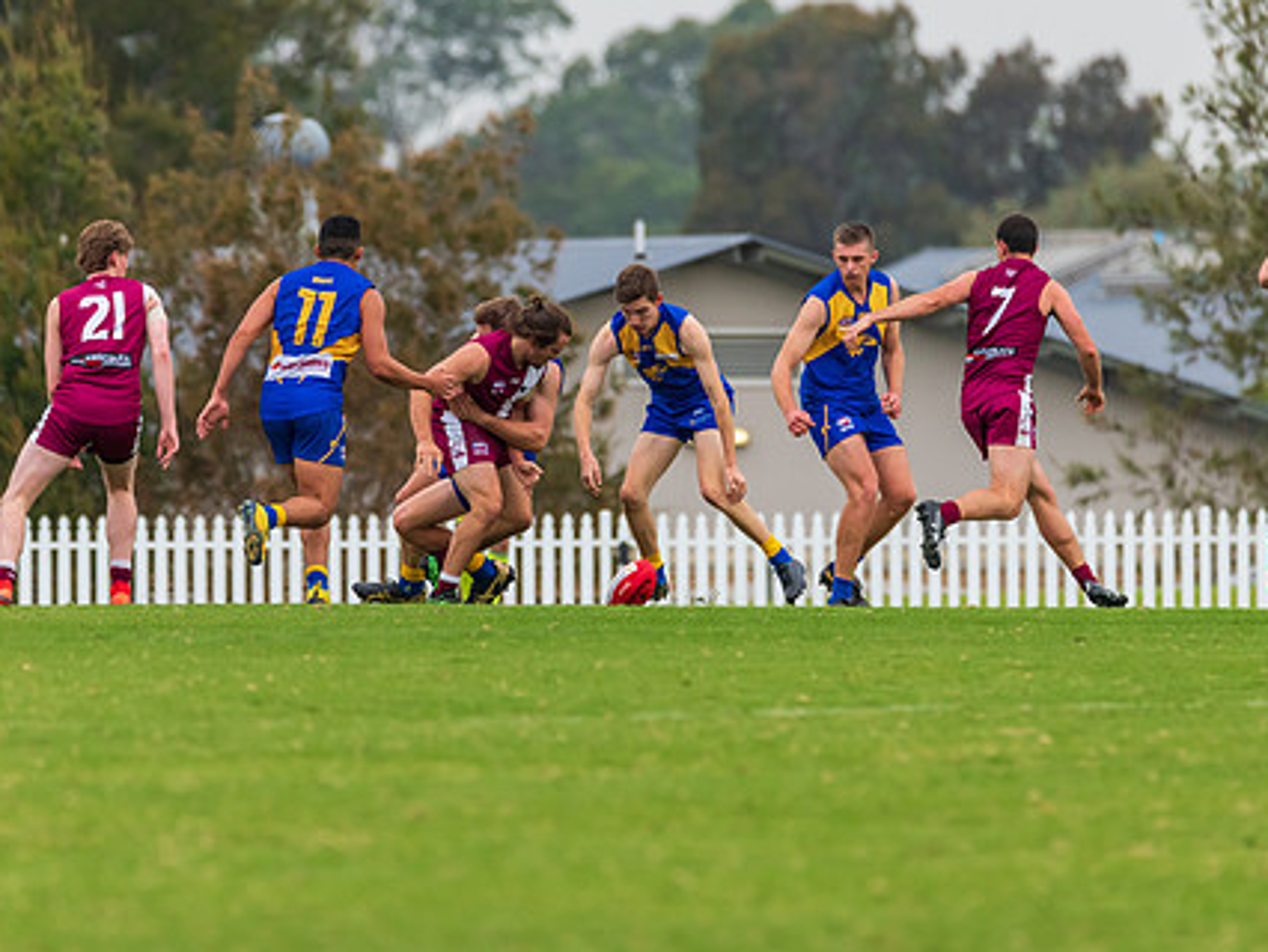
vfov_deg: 2.5
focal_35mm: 587
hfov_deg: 3.4
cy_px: 439
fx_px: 21514
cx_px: 563
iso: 1000
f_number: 6
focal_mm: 420
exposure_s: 1/1250
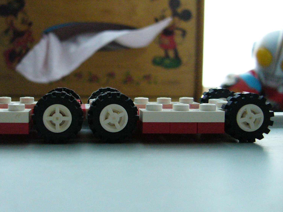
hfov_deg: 39.2
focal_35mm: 48
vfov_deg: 30.2
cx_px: 93
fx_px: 392
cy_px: 95
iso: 400
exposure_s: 1/60
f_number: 2.8
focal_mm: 5.8
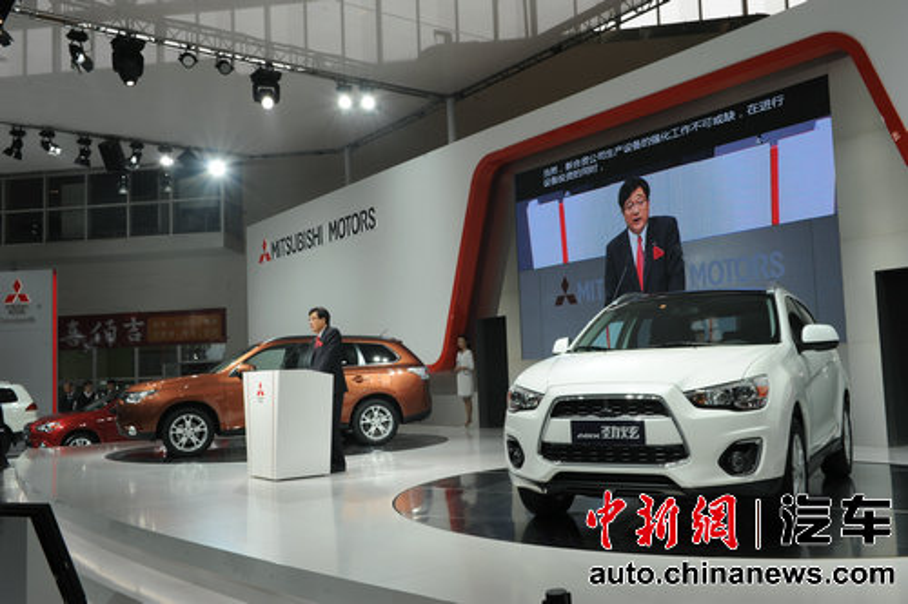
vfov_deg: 38.9
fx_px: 857
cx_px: 454
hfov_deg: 55.8
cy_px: 302
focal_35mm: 34
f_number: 14
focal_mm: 34
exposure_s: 1/30
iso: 200
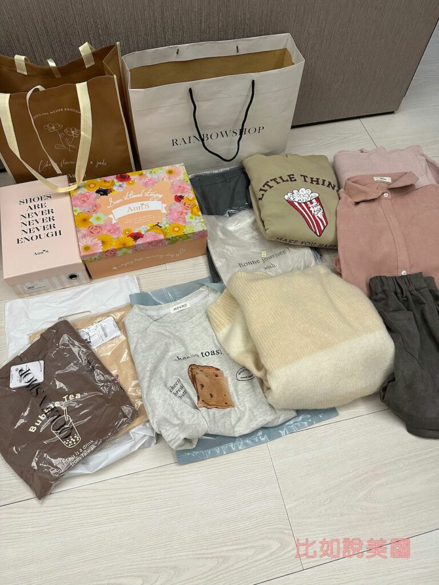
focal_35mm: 24
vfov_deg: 71.6
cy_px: 292
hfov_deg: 56.8
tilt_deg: -58.7
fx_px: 406
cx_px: 220
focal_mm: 6.86
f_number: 1.78
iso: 200
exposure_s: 1/60
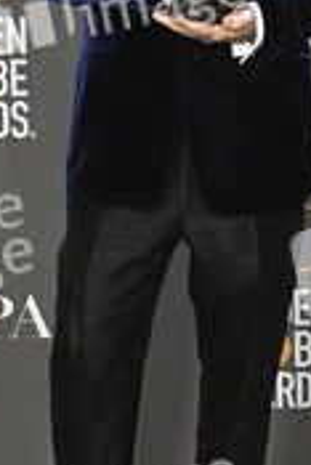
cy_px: 125
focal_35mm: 205
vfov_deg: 10.0
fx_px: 2651
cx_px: 186
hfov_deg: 6.7
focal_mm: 90
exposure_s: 1/500
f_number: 5.6
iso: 6400
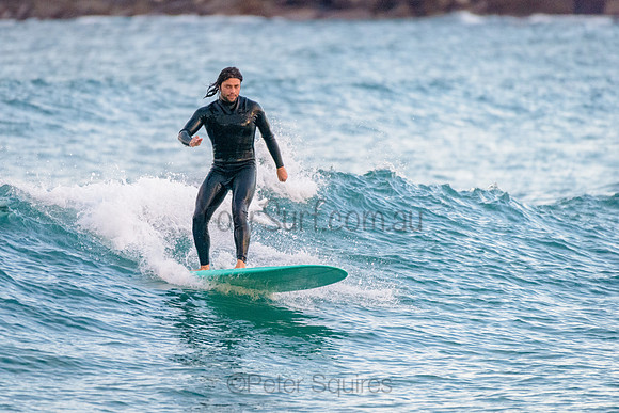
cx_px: 245
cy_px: 226
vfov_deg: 2.2
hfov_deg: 3.4
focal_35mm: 612
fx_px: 10522
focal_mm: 500
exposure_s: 1/1250
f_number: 5.6
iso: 2000
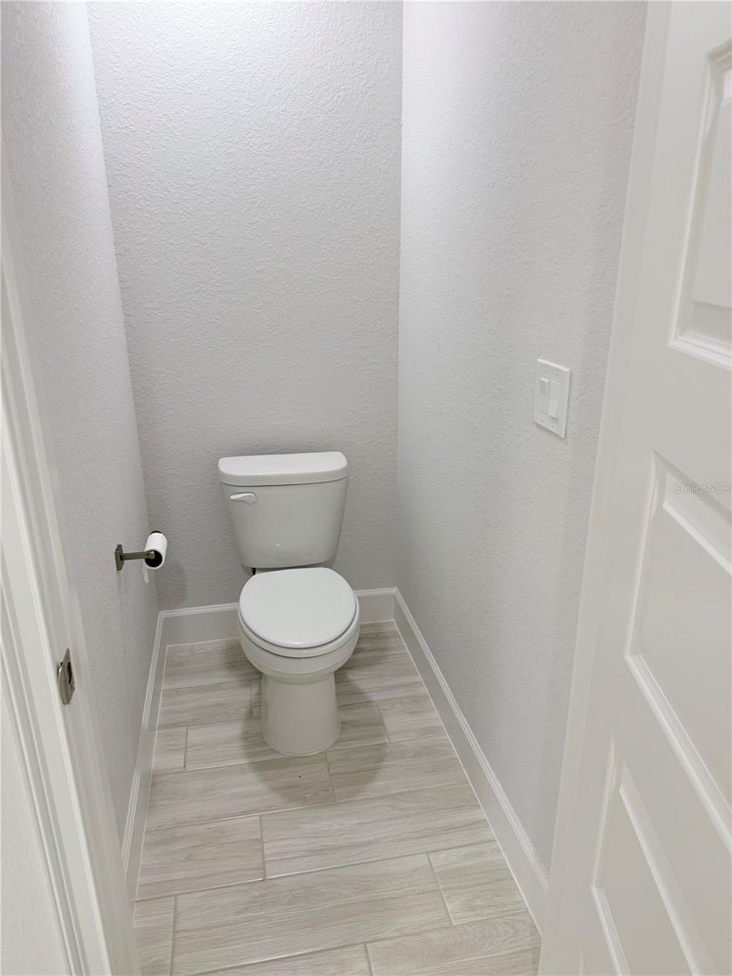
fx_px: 677
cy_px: 488
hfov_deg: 56.8
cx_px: 366
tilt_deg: -19.5
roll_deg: +0.0
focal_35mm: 24
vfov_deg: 71.6
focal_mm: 6.76
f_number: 1.78
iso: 200
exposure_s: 1/120
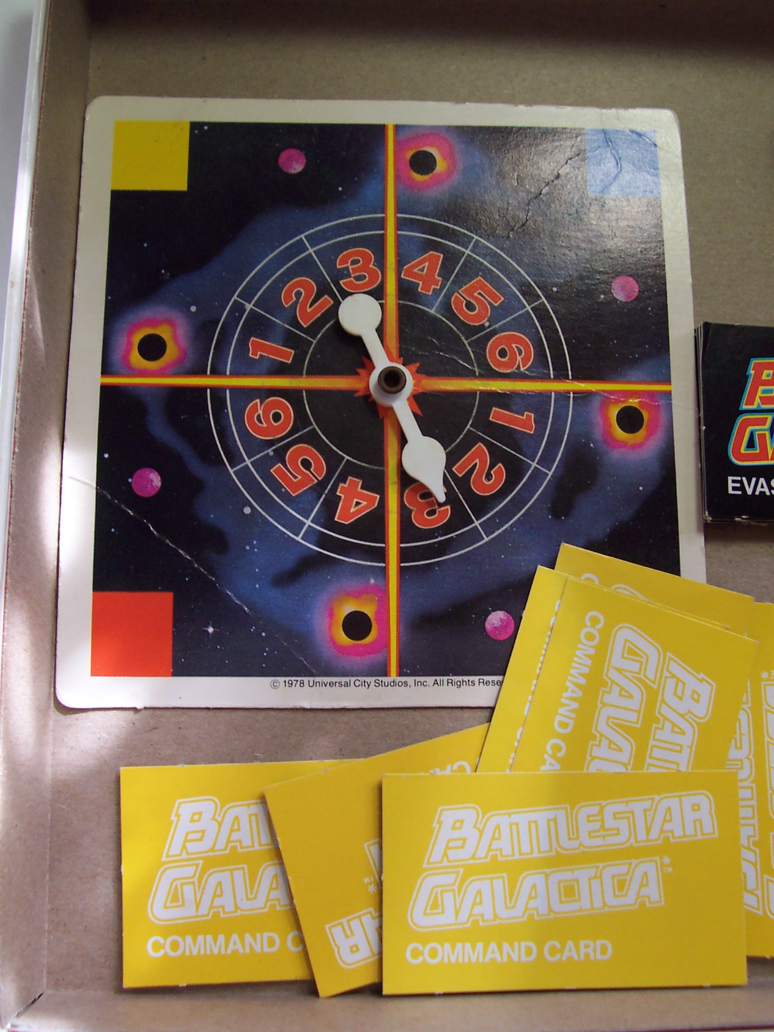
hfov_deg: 38.7
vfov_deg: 50.1
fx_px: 1103
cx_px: 387
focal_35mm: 37
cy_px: 516
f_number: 2.8
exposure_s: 1/45
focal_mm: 5.6
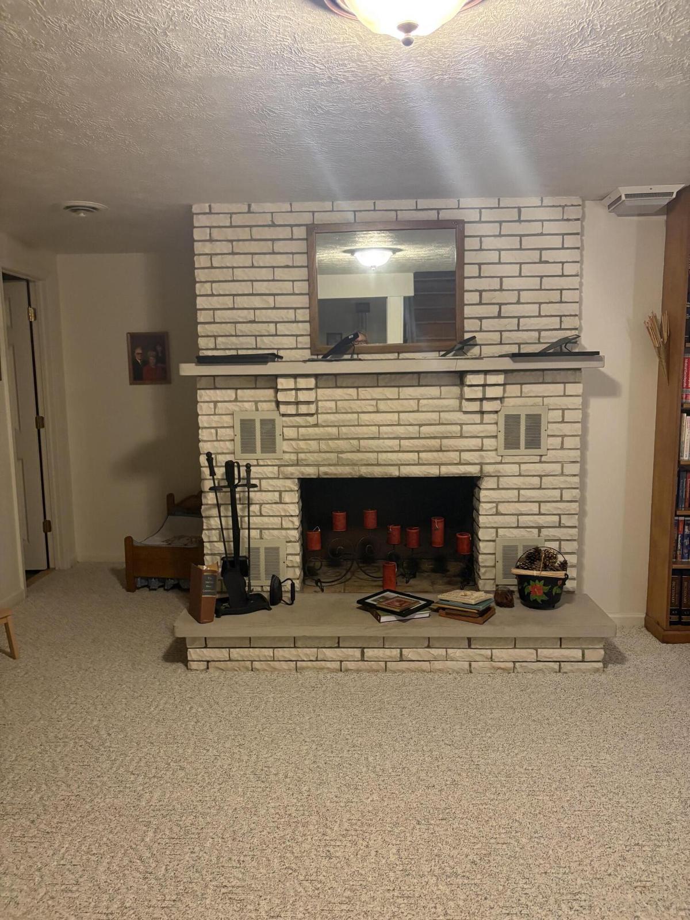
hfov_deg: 53.1
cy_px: 460
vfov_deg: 67.3
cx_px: 345
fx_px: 691
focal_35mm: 26
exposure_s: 1/60
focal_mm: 5.96
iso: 250
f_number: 1.6
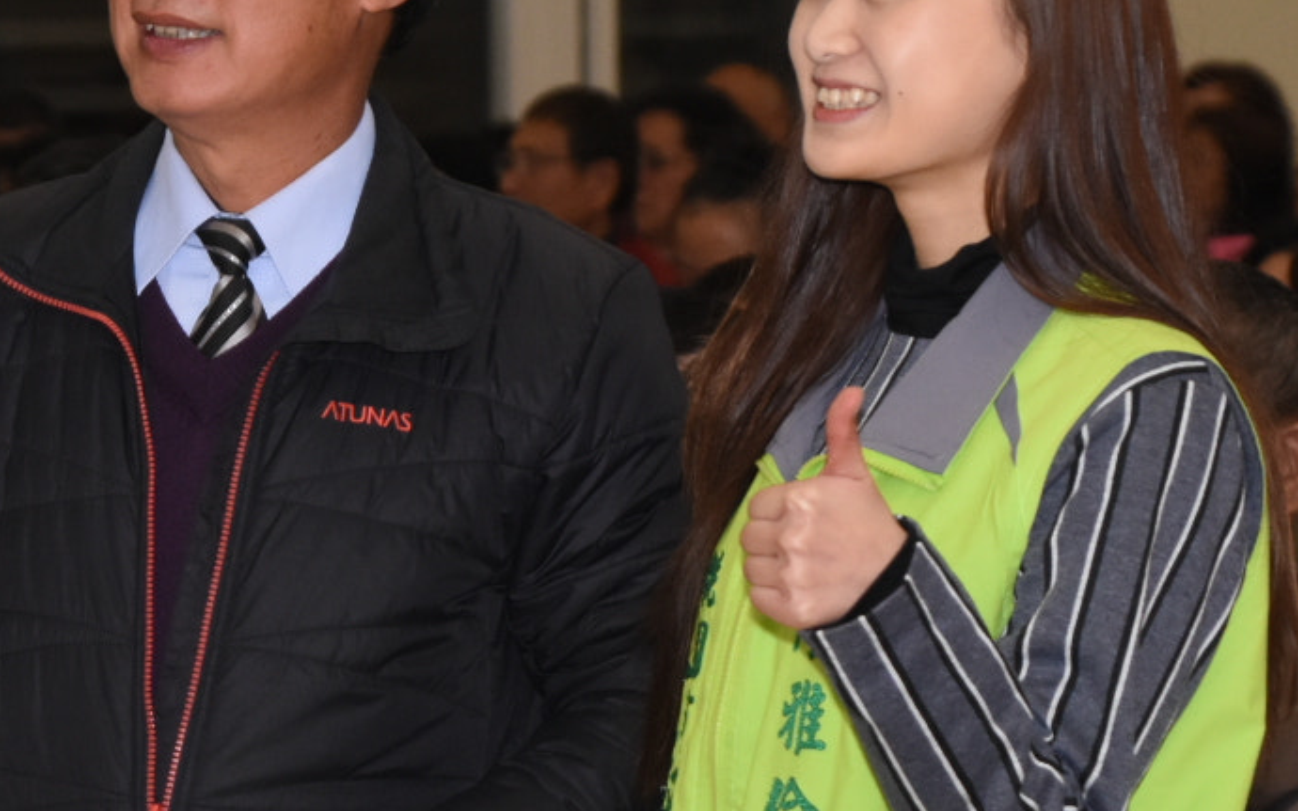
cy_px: 126
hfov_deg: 7.8
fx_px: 9521
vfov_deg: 4.9
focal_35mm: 269
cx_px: 480
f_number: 5
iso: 1100
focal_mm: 75
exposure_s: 1/125
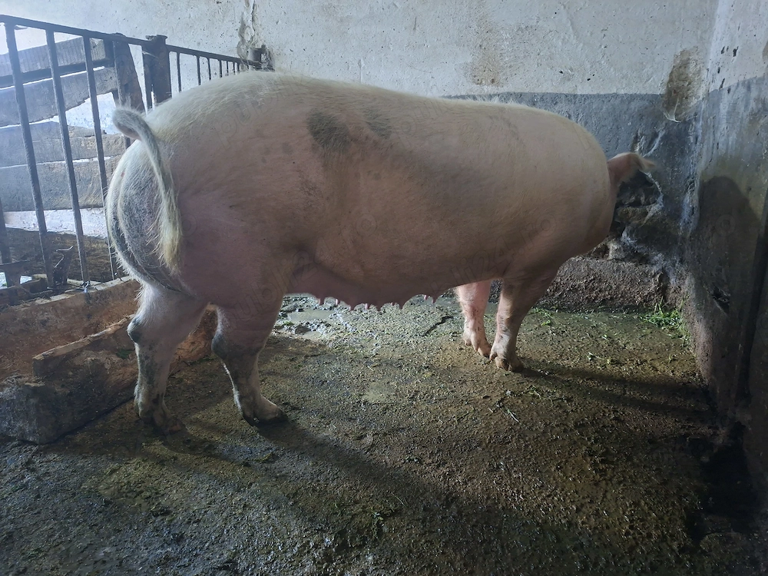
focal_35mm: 23
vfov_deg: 58.9
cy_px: 288
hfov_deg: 73.9
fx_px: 510
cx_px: 384
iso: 800
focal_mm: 5.54
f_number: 1.8
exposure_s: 1/25
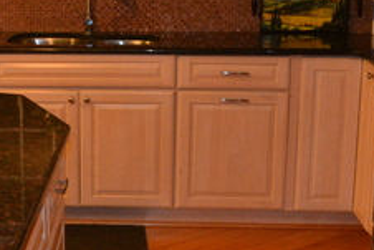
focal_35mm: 85
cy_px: 94
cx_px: 79
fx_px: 884
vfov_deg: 16.1
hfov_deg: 23.6
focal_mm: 20
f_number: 3.5
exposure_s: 1/60
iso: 2200
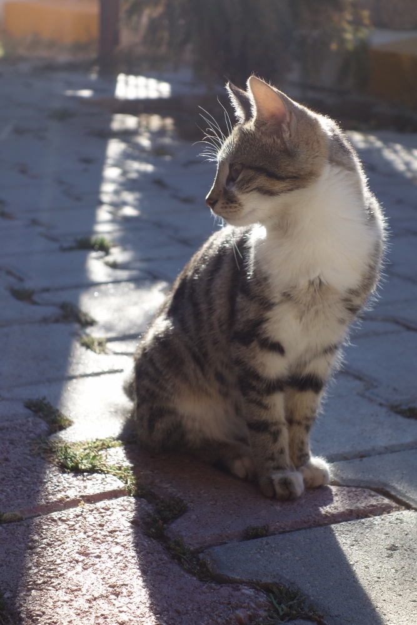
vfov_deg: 24.2
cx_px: 208
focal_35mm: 84
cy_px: 312
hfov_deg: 16.3
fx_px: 1459
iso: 125
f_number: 5.6
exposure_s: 1/200
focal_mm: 31.15
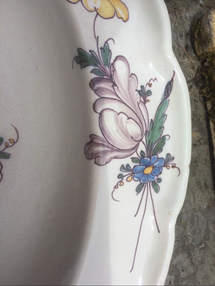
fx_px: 257
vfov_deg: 58.4
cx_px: 108
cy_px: 143
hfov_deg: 45.4
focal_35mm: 31
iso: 25
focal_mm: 3.3
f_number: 2.4
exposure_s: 1/2331
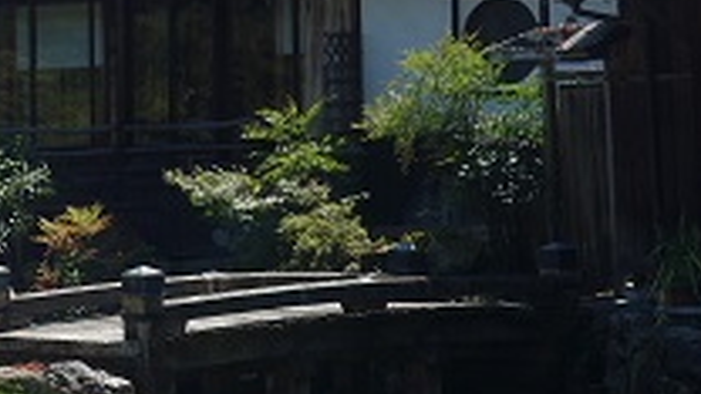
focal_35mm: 163
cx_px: -125
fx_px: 3030
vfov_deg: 7.4
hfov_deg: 12.9
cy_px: 81
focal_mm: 20.19
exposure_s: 1/320
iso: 125
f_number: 5.6
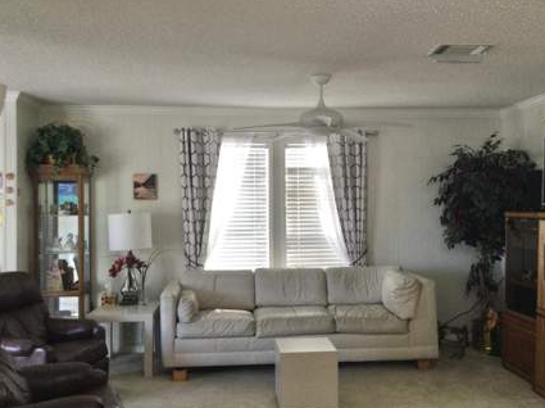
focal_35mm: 35
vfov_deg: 40.6
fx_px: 551
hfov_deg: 52.6
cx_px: 285
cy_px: 192
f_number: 2.4
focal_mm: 3.3
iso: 50
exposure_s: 1/30
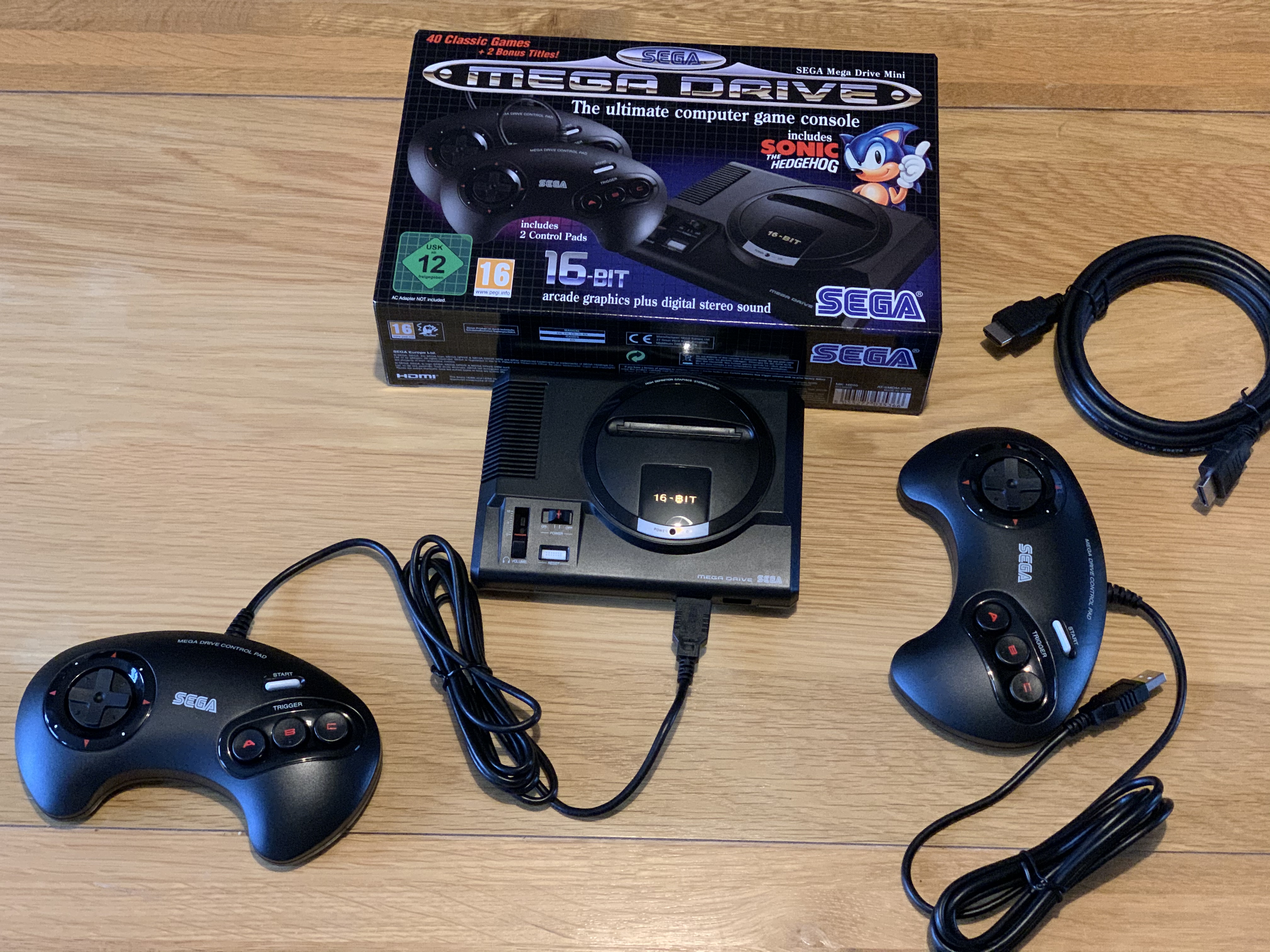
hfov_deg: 36.8
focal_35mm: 52
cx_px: 635
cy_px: 476
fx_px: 1908
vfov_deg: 28.0
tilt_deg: -60.1
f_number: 2.4
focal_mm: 6
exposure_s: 1/56
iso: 500
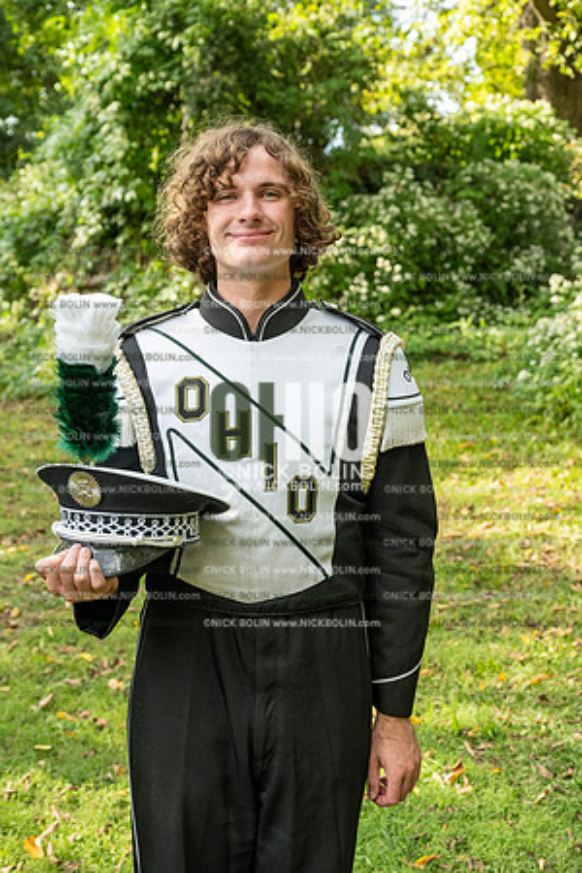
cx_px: 291
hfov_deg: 26.0
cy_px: 436
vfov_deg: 38.2
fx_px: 1261
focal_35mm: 52
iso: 1000
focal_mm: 52
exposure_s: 1/640
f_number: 5.6
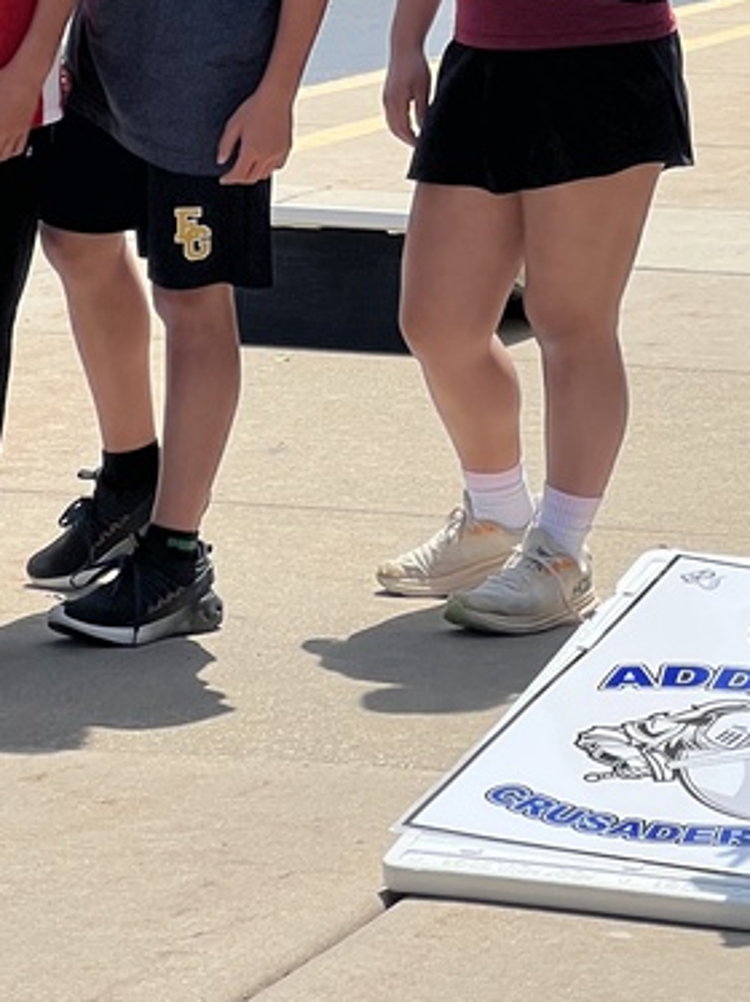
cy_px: -238
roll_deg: -1.9
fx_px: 6102
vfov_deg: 9.3
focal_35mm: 211
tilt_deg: -2.2
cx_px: 830
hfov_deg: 7.0
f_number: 2.8
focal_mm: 9
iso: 32
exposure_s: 1/803
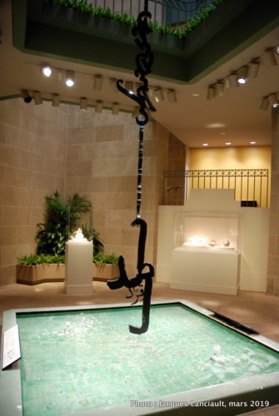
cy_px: 208
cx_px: 140
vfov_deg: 67.3
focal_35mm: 27
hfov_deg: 48.1
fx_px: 313
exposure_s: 1/13
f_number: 3.5
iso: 800
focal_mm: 18
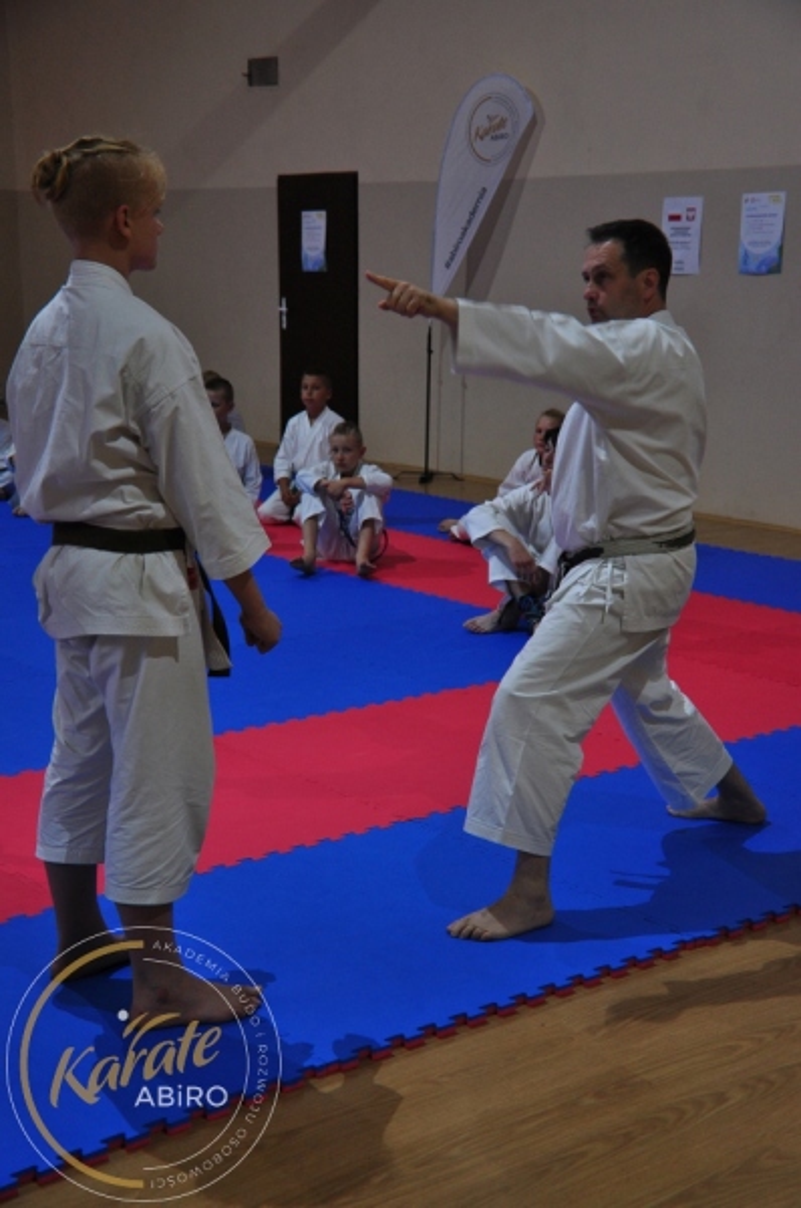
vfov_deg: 37.9
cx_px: 400
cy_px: 604
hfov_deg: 25.7
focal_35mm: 52
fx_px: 1758
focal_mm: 35
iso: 500
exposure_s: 1/15
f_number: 4.5
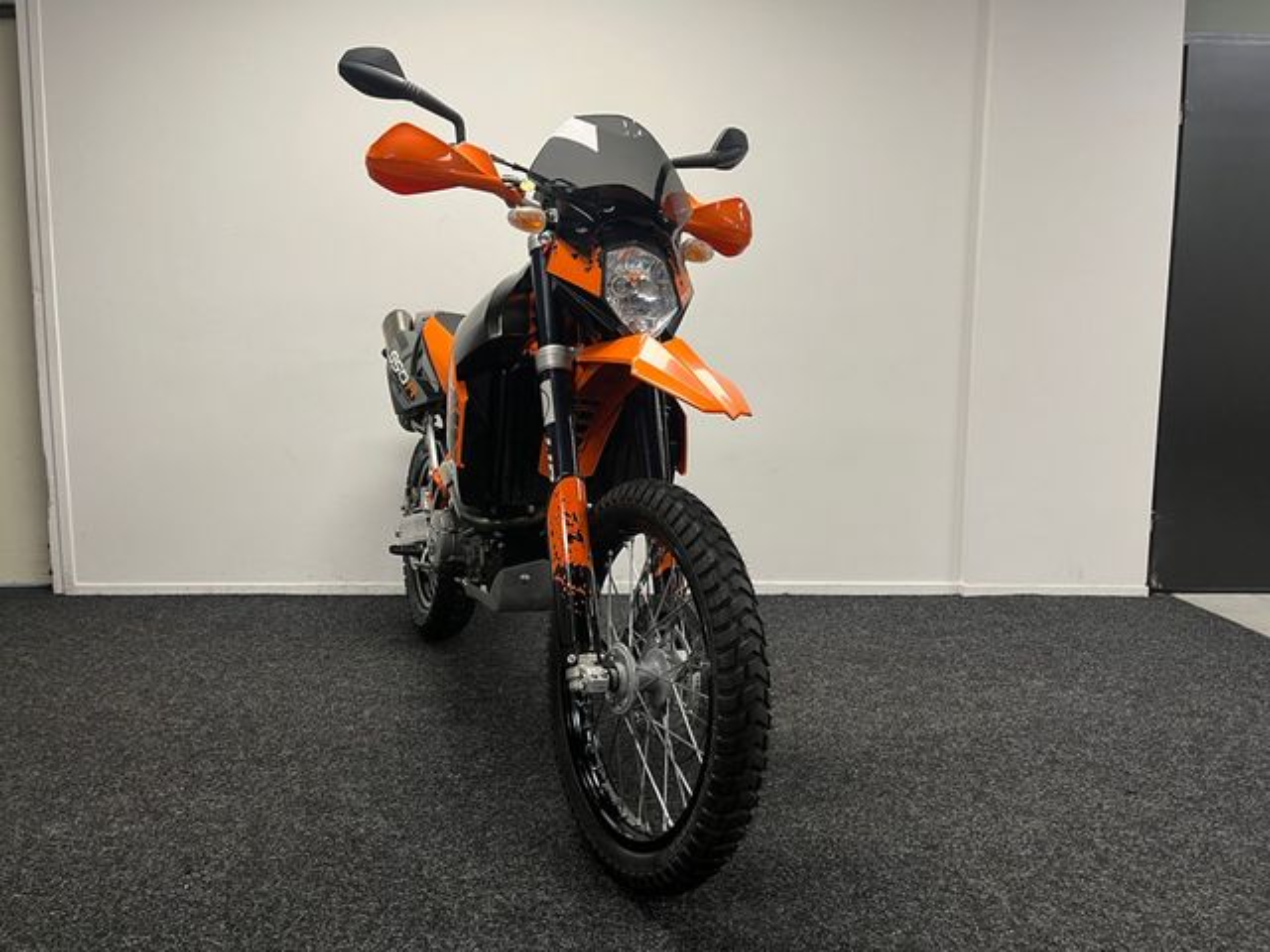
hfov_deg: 67.3
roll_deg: +0.3
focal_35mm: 26
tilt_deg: -7.7
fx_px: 954
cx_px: 635
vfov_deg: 53.1
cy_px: 476
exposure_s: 1/50
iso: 80
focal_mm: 5.1
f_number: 1.6
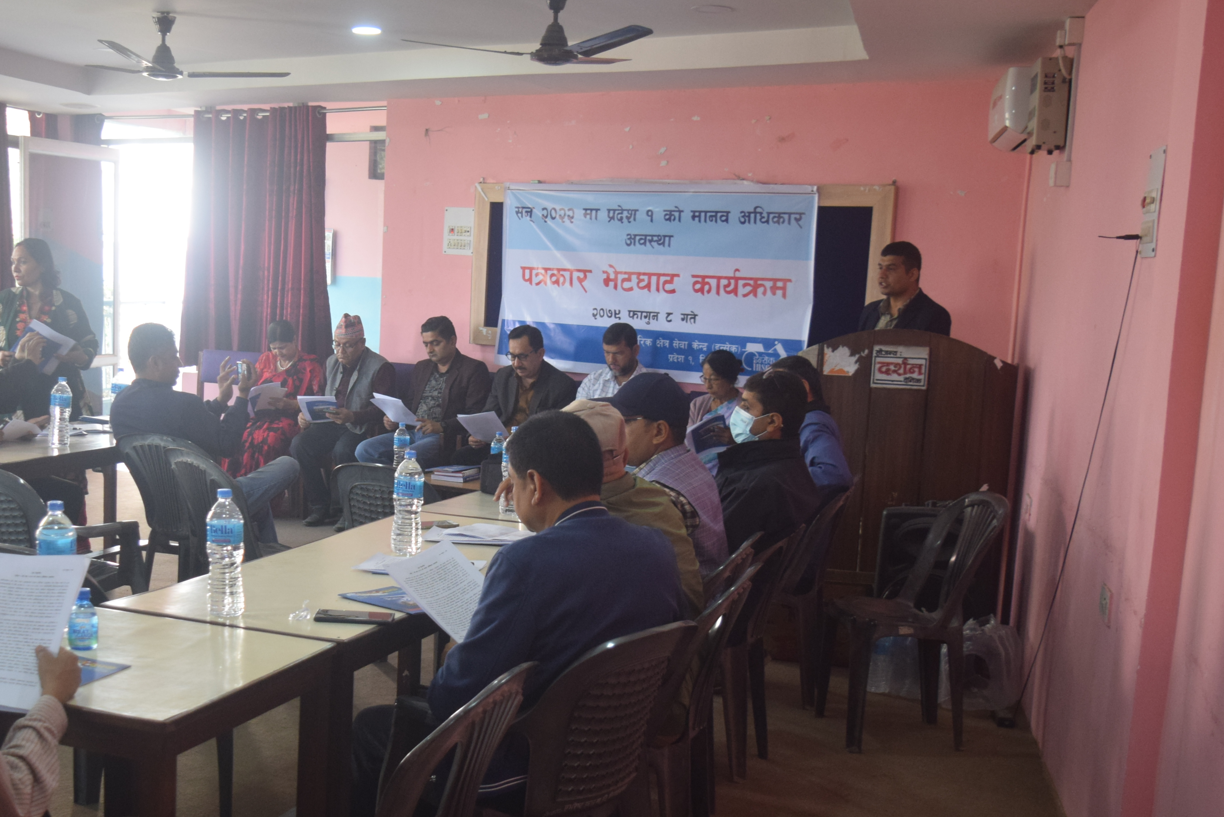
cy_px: 493
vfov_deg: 29.2
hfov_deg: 42.4
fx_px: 1564
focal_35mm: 46
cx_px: 463
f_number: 4.5
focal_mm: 22
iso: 800
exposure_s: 1/80
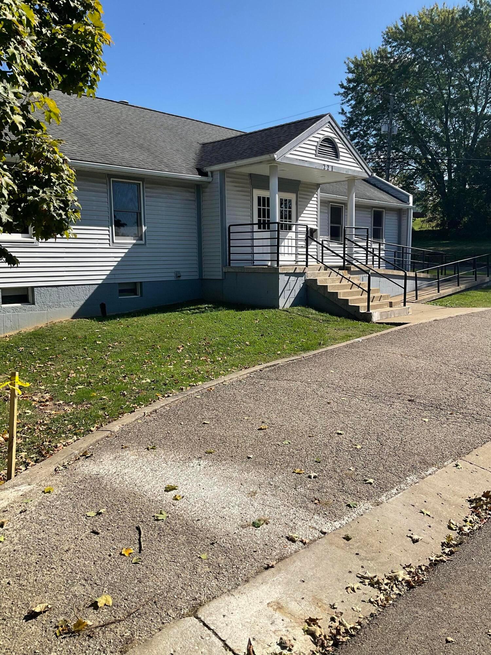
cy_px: 328
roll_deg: +0.6
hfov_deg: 48.2
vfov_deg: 61.7
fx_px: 548
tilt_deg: -5.8
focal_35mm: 29
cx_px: 246
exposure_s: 1/1912
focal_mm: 3
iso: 16
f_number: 1.8
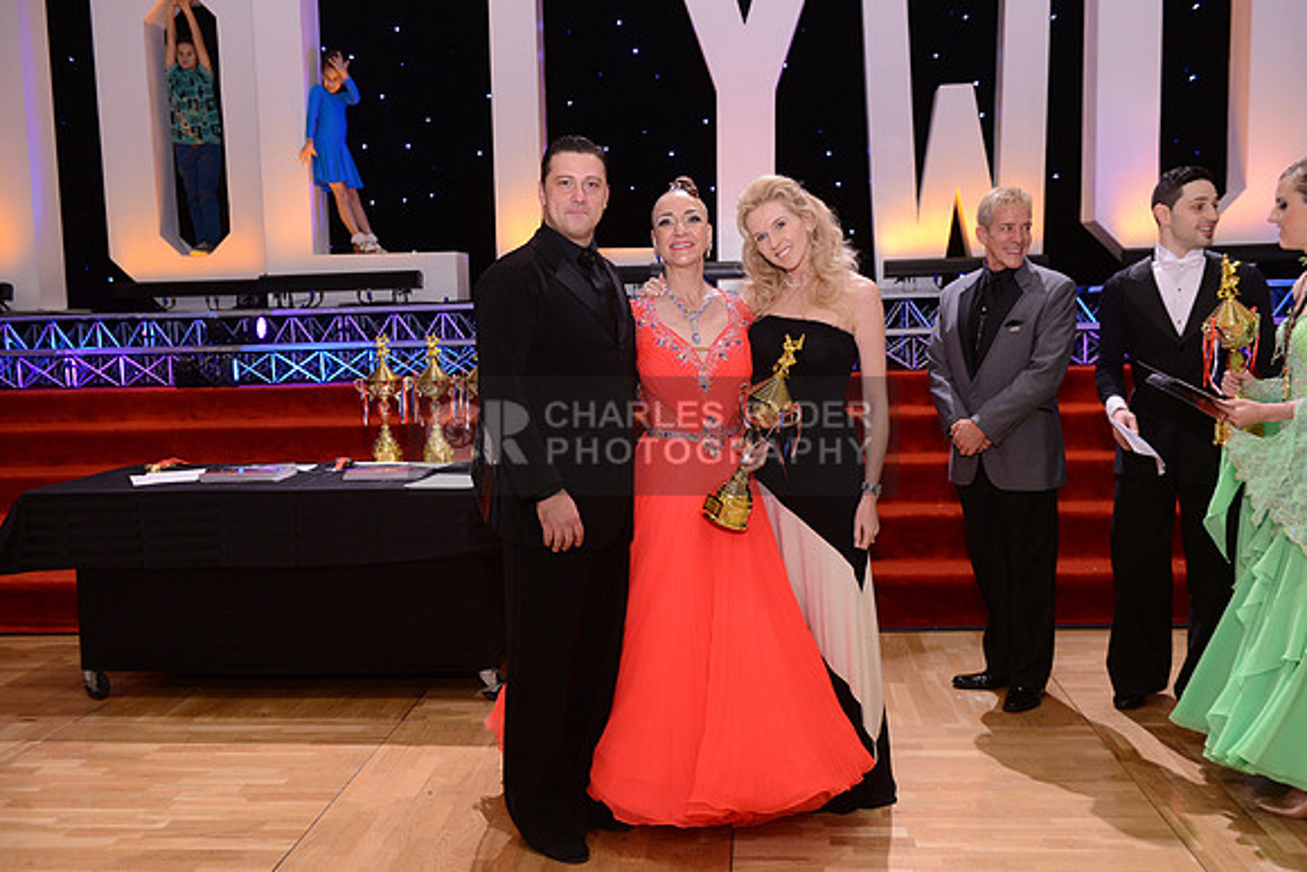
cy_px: 436
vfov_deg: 38.9
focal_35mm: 34
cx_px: 654
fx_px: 1235
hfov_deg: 55.8
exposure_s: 1/250
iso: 1600
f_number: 4
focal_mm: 34
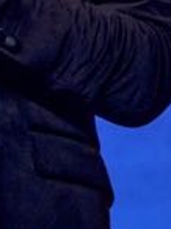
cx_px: 174
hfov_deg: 2.2
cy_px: -207
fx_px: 4393
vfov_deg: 3.0
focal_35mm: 665
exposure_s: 1/250
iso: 1000
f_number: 5
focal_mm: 106
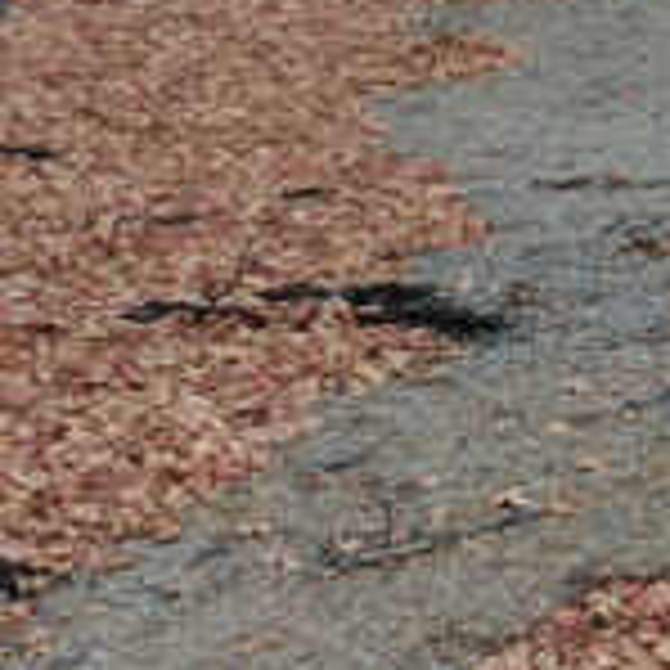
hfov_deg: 12.6
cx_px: 1367
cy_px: -180
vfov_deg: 13.9
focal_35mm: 121
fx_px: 2650
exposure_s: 1/24
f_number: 2.4
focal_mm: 3.3
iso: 40
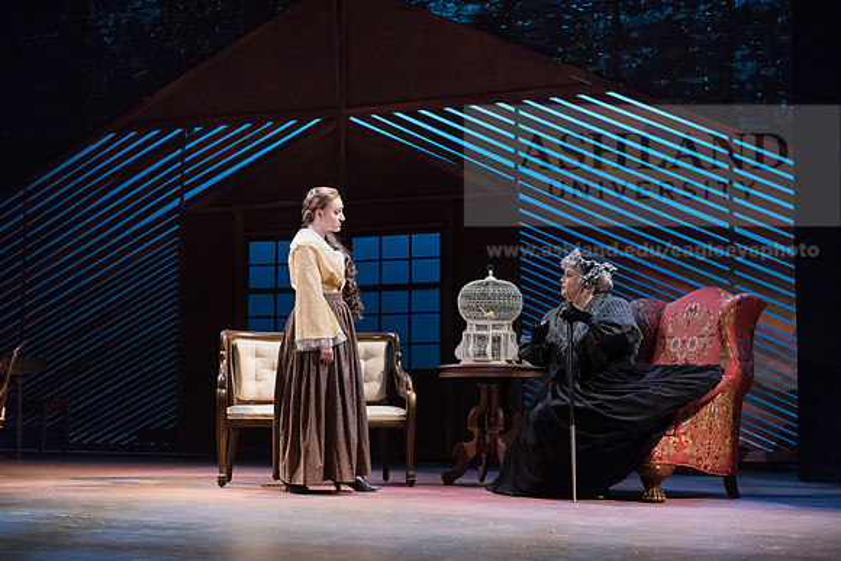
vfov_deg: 22.6
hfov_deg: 33.4
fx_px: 1402
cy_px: 280
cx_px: 420
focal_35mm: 60
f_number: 4
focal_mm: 60
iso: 3200
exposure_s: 1/250
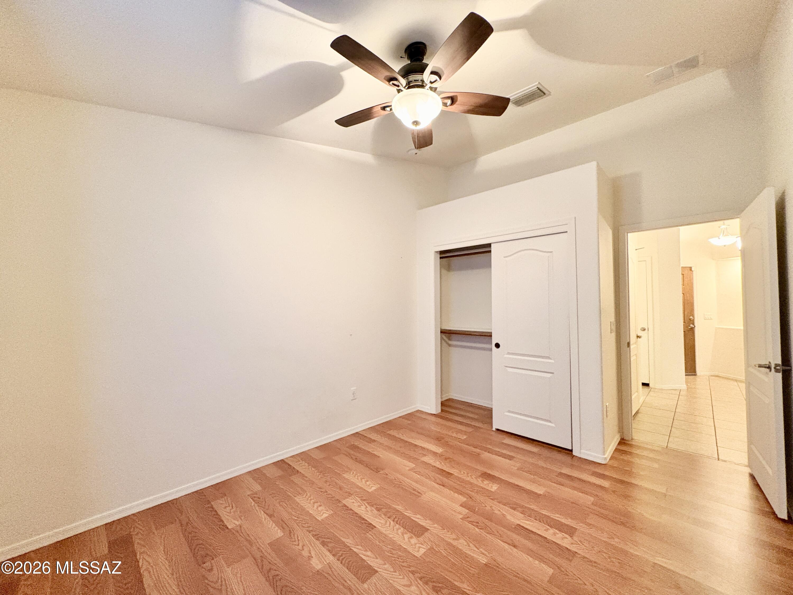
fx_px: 321
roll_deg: +0.7
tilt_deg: +2.3
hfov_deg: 102.1
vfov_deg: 85.7
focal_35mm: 14
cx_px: 396
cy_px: 298
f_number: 2.2
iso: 800
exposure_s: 1/60
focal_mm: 2.22
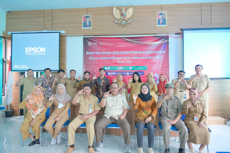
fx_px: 147
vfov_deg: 55.1
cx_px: 115
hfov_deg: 76.1
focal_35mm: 23
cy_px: 76
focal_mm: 15
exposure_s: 1/20
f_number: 3.5
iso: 1600
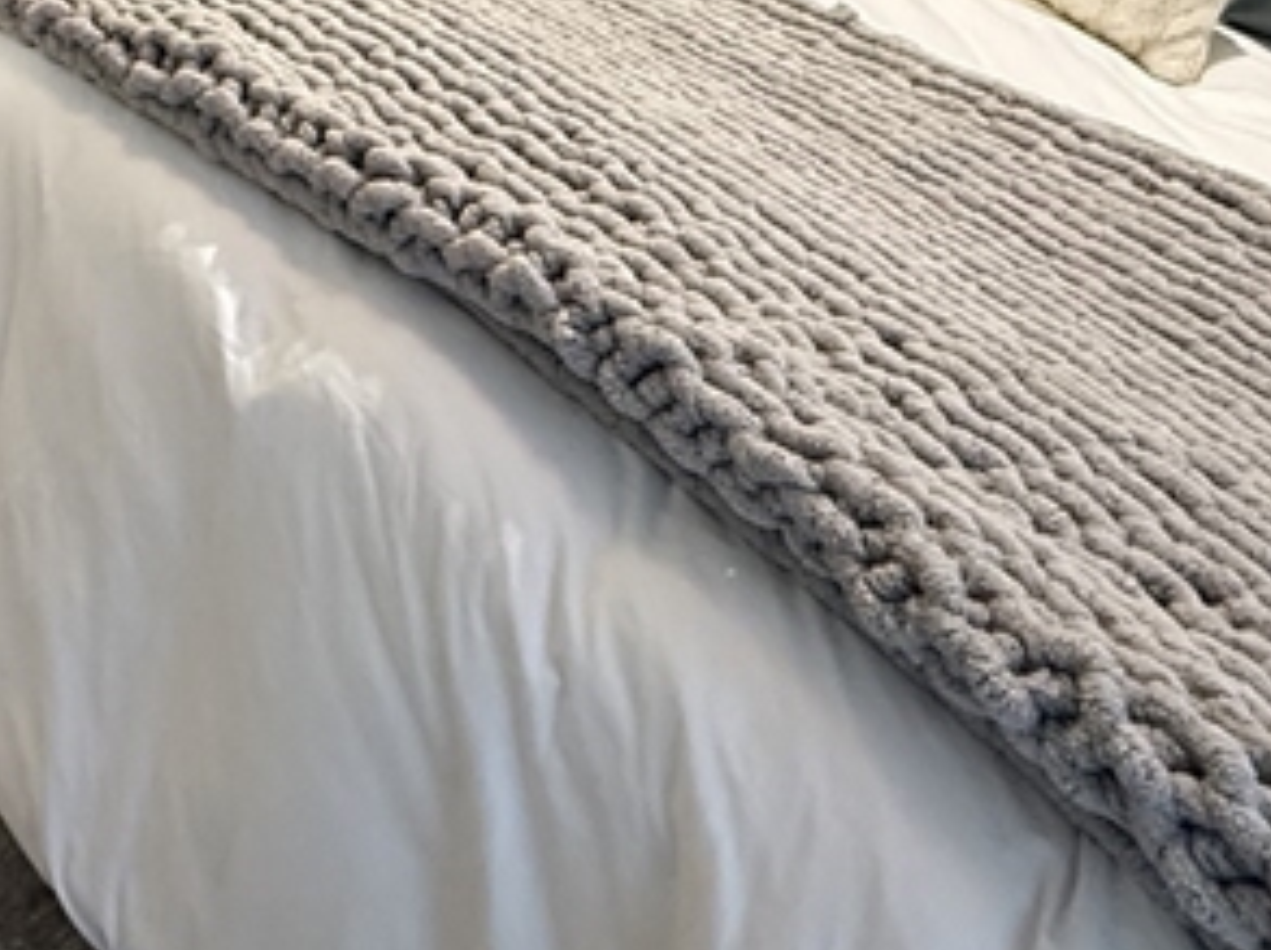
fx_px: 1797
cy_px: -425
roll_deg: -1.0
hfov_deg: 36.6
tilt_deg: -15.0
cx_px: 130
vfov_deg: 24.1
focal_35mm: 49
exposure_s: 1/60
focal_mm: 2.22
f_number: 2.2
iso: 640
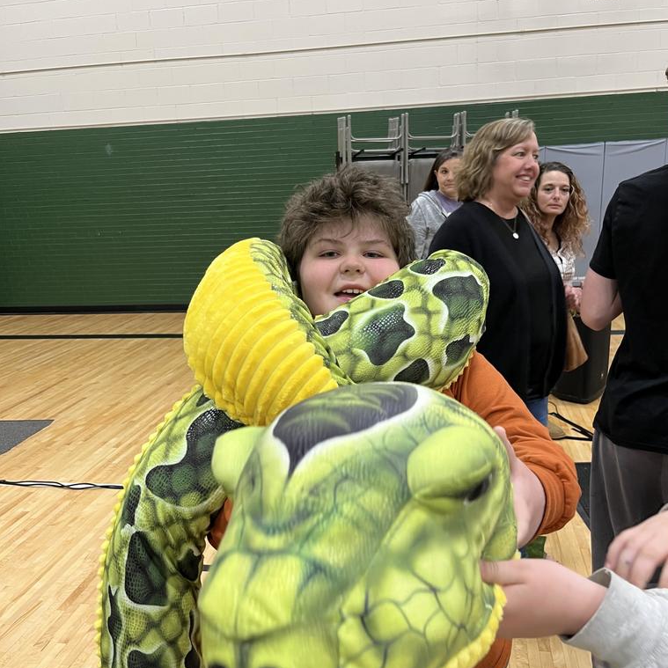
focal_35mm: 31
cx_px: 337
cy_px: 385
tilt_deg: -17.5
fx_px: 677
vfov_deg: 52.3
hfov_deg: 52.5
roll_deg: +3.6
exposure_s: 1/60
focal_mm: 5.1
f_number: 1.6
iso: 80
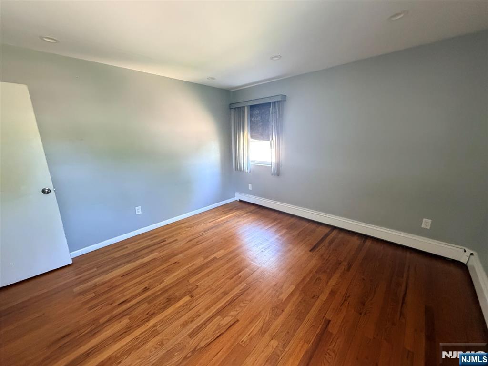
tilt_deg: -13.2
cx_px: 244
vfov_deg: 85.7
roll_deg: +1.2
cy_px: 183
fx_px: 197
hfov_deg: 102.1
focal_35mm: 14
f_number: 2.2
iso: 640
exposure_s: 1/60
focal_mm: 2.22
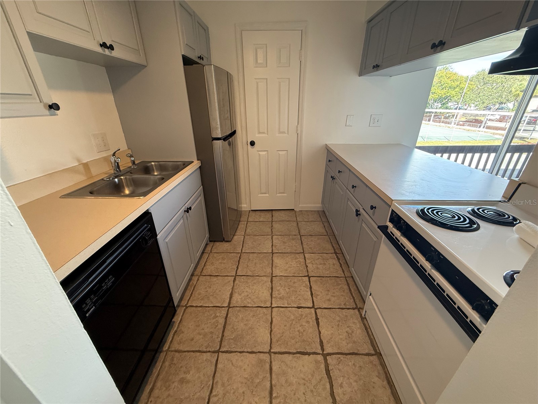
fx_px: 218
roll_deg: +1.0
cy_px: 202
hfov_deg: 102.1
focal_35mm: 14
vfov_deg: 85.7
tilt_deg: -22.2
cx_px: 269
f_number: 2.2
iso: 250
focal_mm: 2.22
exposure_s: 1/120
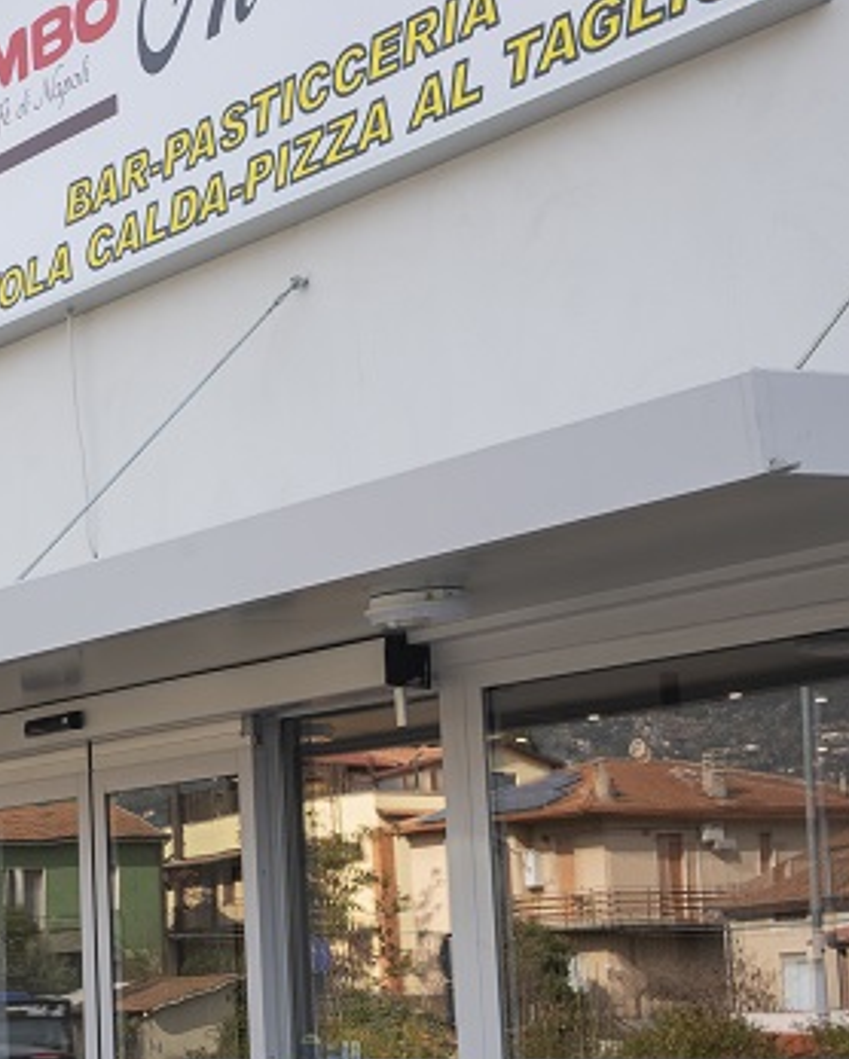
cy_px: 607
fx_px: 2134
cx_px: 168
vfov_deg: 27.9
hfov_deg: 22.2
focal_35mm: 68
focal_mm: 28
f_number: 16
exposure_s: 1/50
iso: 250
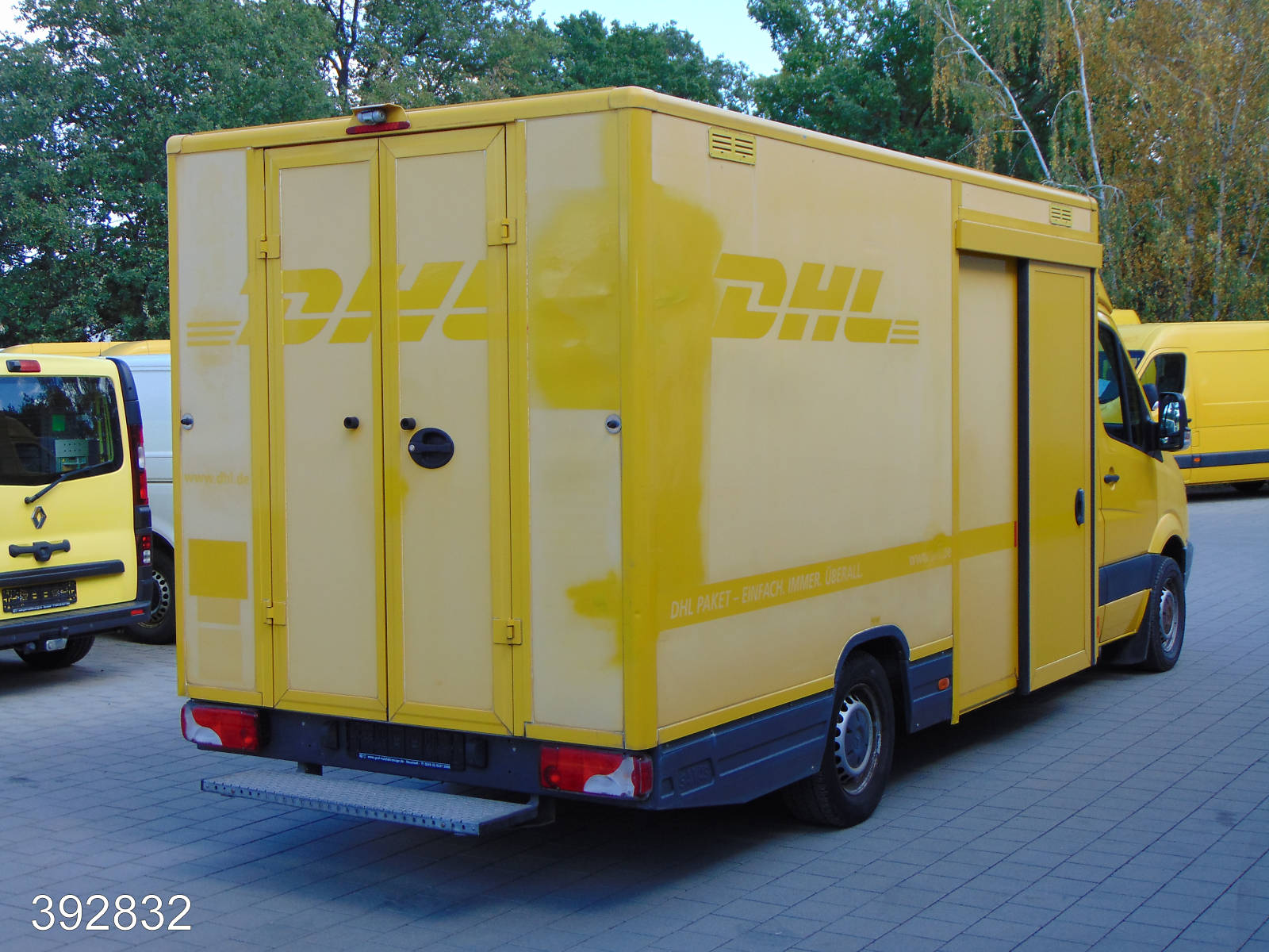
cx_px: 634
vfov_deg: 29.1
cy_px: 476
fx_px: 1833
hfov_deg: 38.2
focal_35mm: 50
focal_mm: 9
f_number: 3.5
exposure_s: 1/160
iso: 80
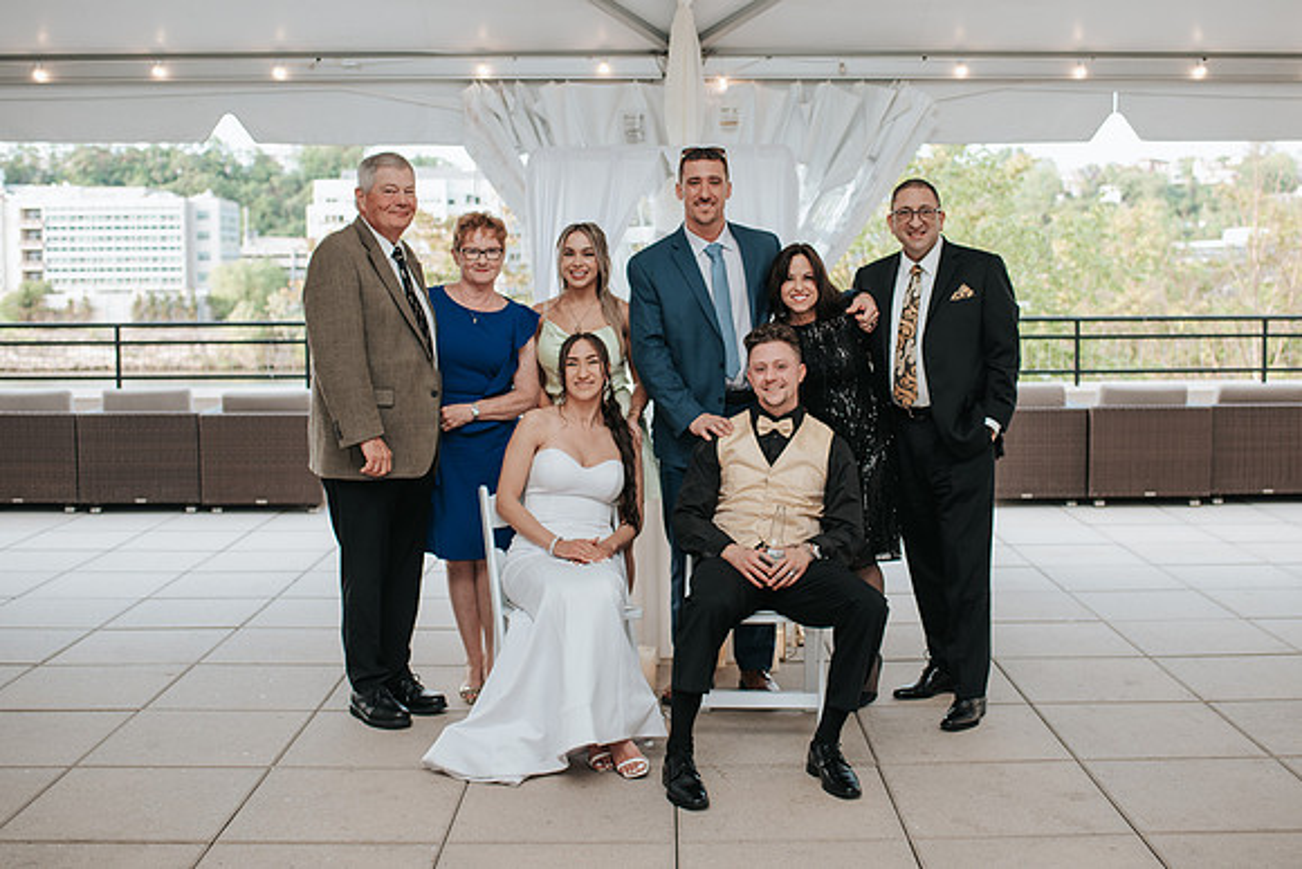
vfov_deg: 31.6
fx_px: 1531
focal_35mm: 42
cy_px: 380
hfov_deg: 46.1
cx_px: 679
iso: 200
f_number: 2.8
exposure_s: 1/160
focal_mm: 35
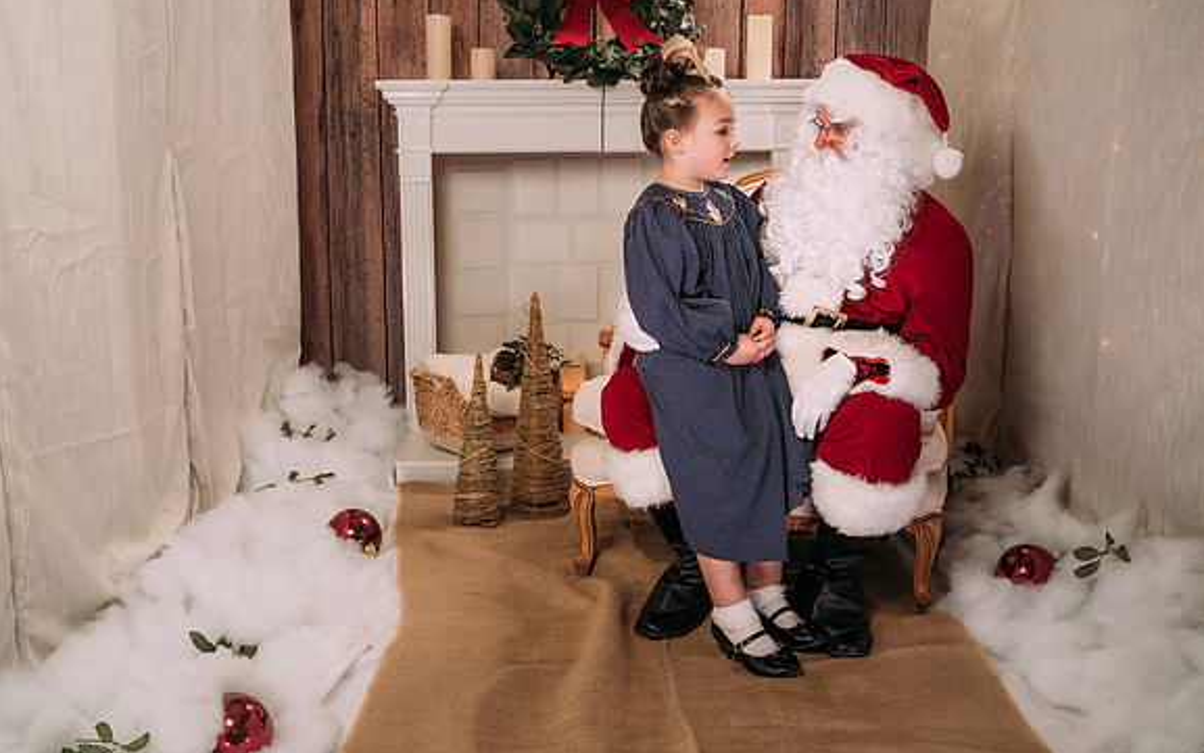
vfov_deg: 32.0
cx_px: 569
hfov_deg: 49.2
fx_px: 1313
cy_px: 341
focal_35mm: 40
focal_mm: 35
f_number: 5.6
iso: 200
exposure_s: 1/125
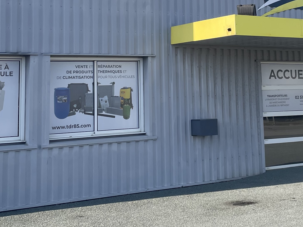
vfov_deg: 20.0
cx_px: 206
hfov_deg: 26.8
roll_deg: +2.0
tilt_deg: +7.7
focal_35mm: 72
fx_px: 630
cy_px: 18
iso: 32
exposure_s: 1/1795
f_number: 1.6
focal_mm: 4.2
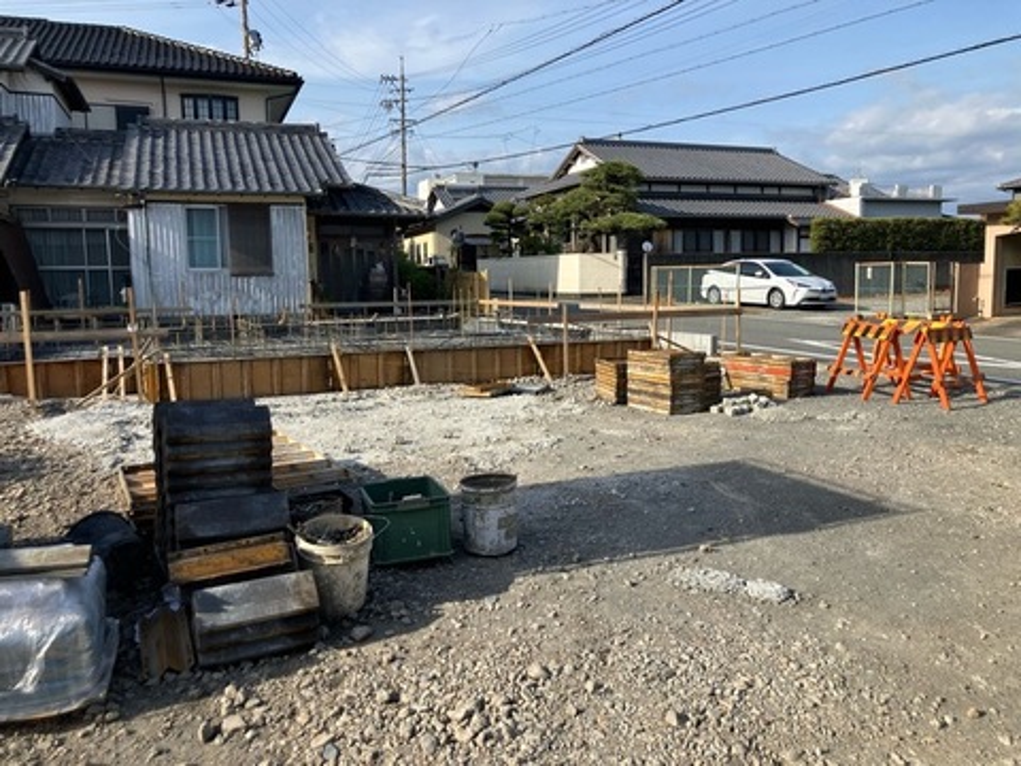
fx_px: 826
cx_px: 510
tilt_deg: -5.1
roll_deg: +0.8
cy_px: 383
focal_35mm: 28
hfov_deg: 63.4
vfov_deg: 49.7
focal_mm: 3.99
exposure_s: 1/1429
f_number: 1.8
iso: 32
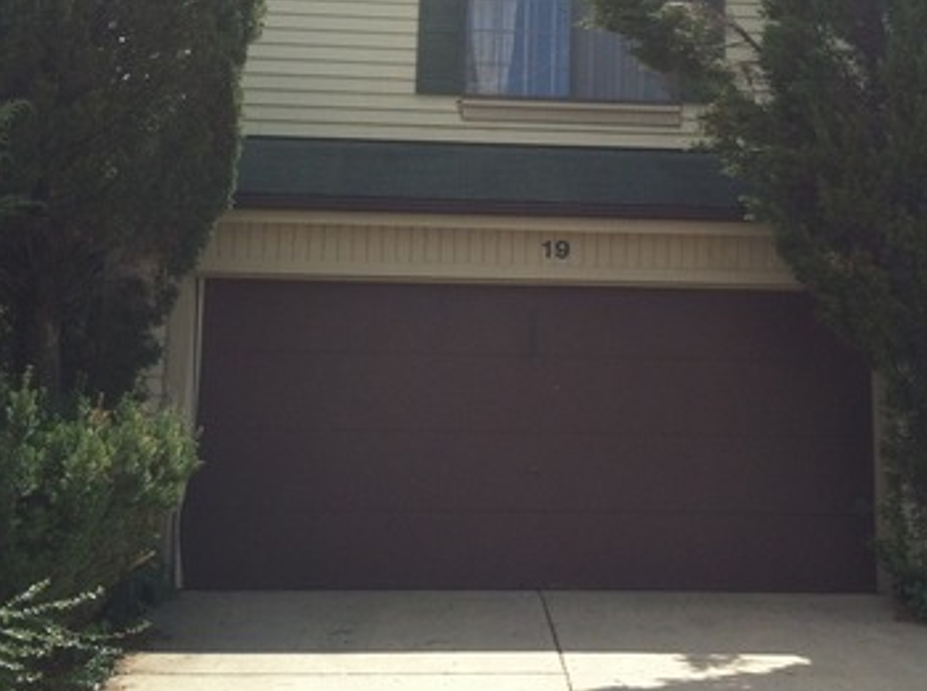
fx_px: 1710
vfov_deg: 22.6
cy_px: 154
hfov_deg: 30.2
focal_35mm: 64
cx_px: 601
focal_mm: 3.85
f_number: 2.8
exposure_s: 1/952
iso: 80
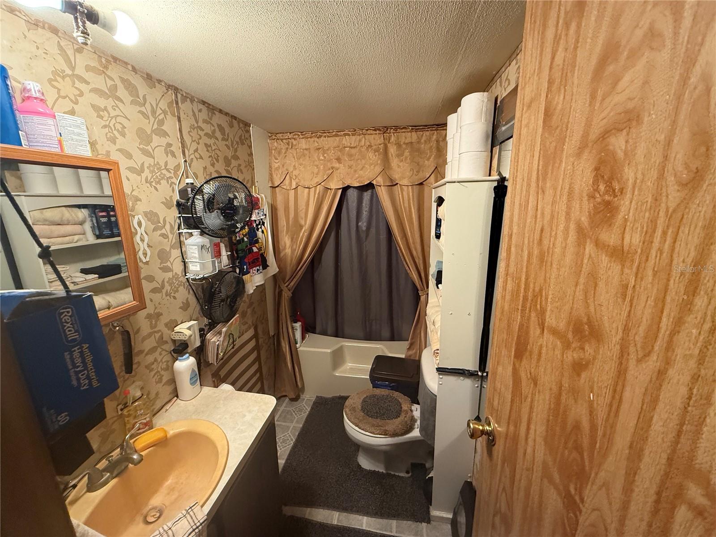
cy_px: 268
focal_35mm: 14
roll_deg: +2.0
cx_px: 358
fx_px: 290
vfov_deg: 85.7
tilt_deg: -11.6
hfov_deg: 102.1
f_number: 2.2
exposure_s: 1/60
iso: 400
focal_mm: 2.22
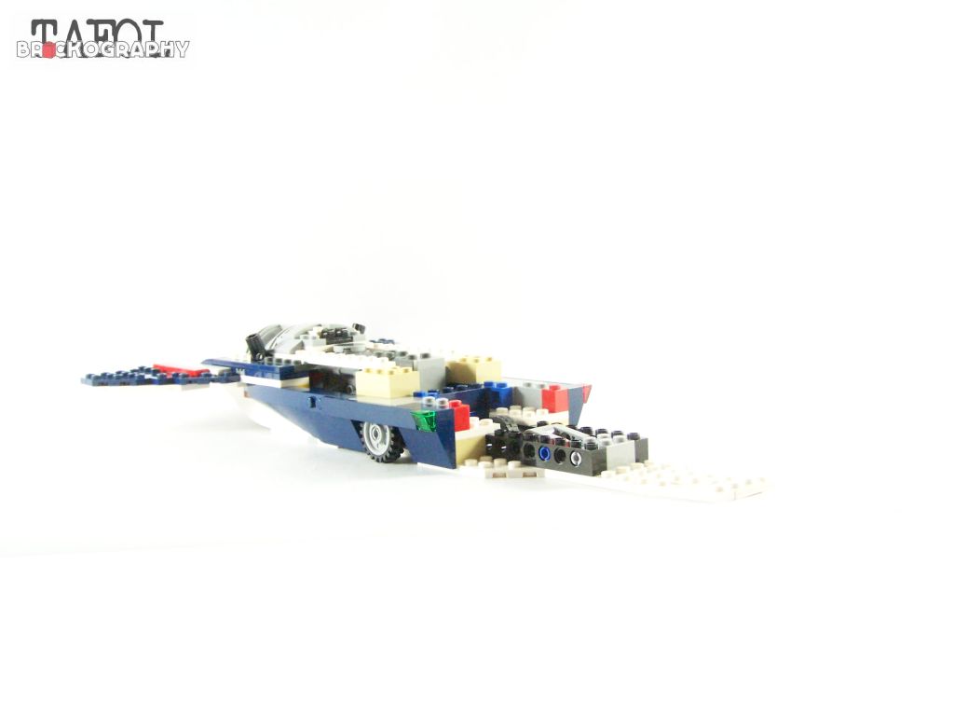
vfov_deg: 37.7
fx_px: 1047
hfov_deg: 49.0
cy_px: 358
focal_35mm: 38
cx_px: 477
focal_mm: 6.3
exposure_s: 1/60
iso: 400
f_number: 3.6
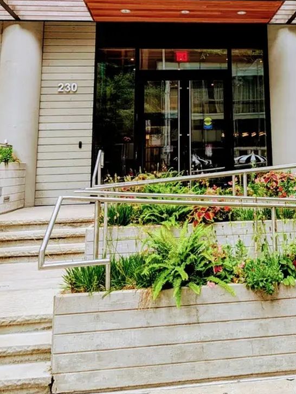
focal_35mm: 45
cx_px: 252
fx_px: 512
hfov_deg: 31.1
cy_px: 45
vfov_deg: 39.2
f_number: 1.68
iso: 21
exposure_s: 1/145
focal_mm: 6.9
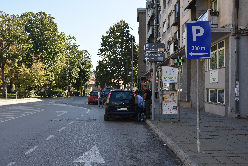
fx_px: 282
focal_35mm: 41
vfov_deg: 32.6
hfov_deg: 47.4
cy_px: 82
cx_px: 125
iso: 200
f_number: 5
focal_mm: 40
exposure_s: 1/320
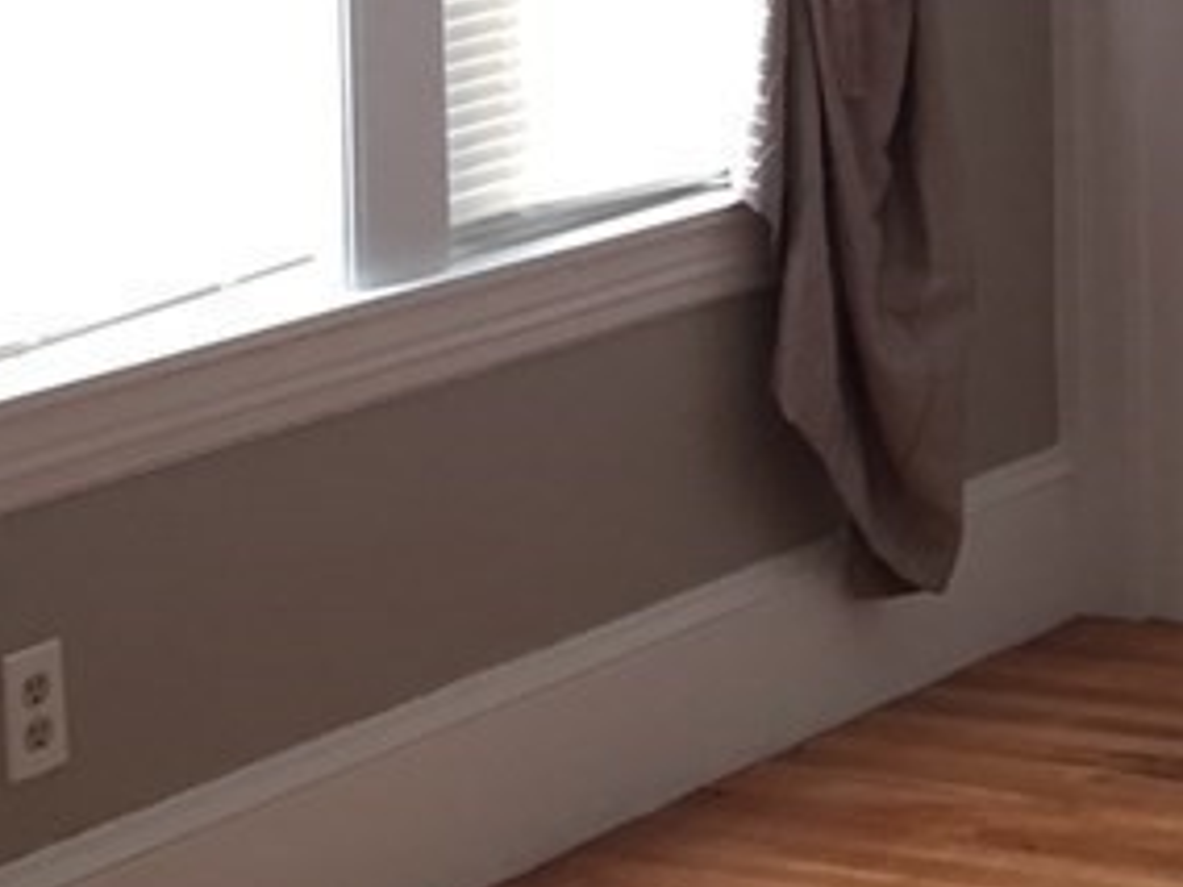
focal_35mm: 125
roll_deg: +1.4
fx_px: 4272
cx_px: 1466
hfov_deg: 15.2
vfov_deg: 11.7
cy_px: -37
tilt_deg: -5.9
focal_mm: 4.15
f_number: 2.2
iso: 50
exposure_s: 1/30
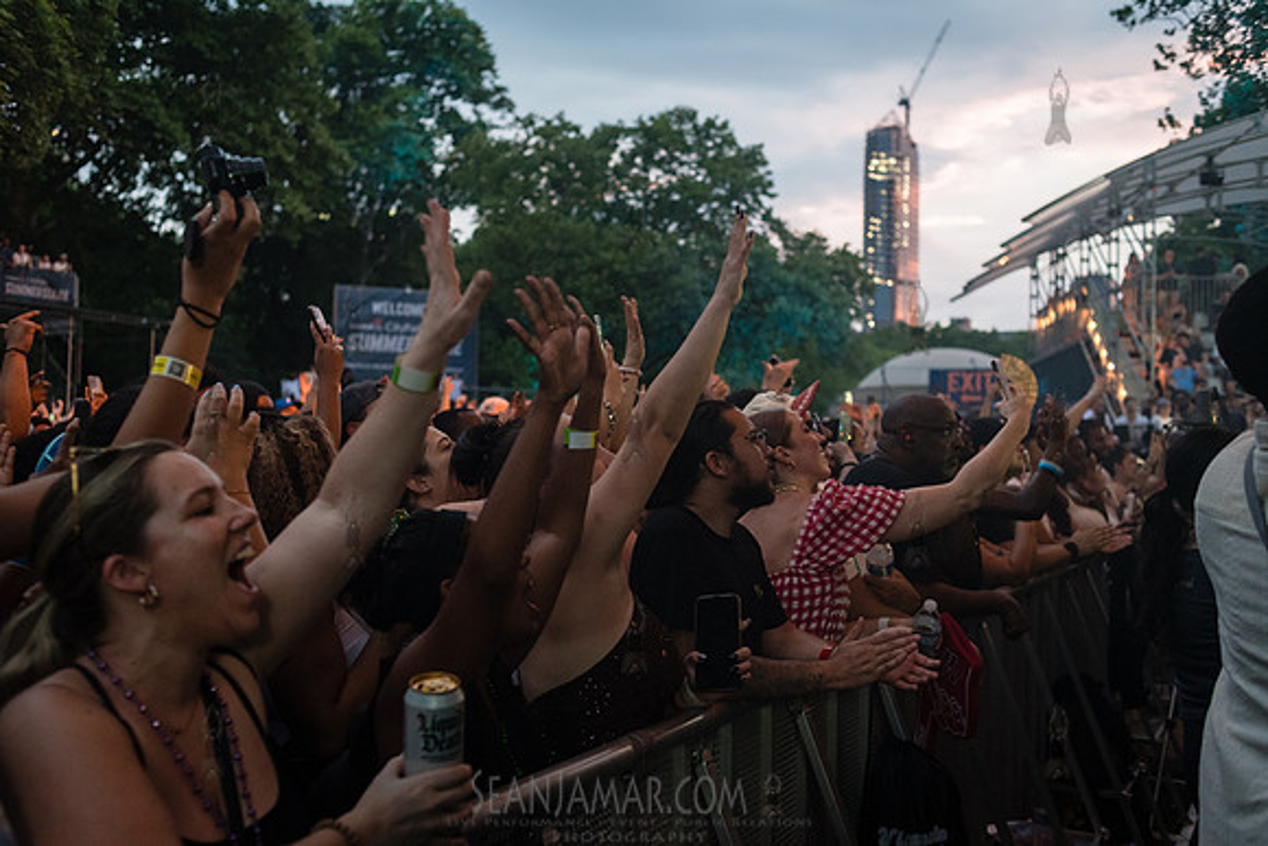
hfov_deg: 54.4
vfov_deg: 37.9
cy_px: 423
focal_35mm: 35
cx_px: 634
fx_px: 1233
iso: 3200
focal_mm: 35
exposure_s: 1/100
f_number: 2.8
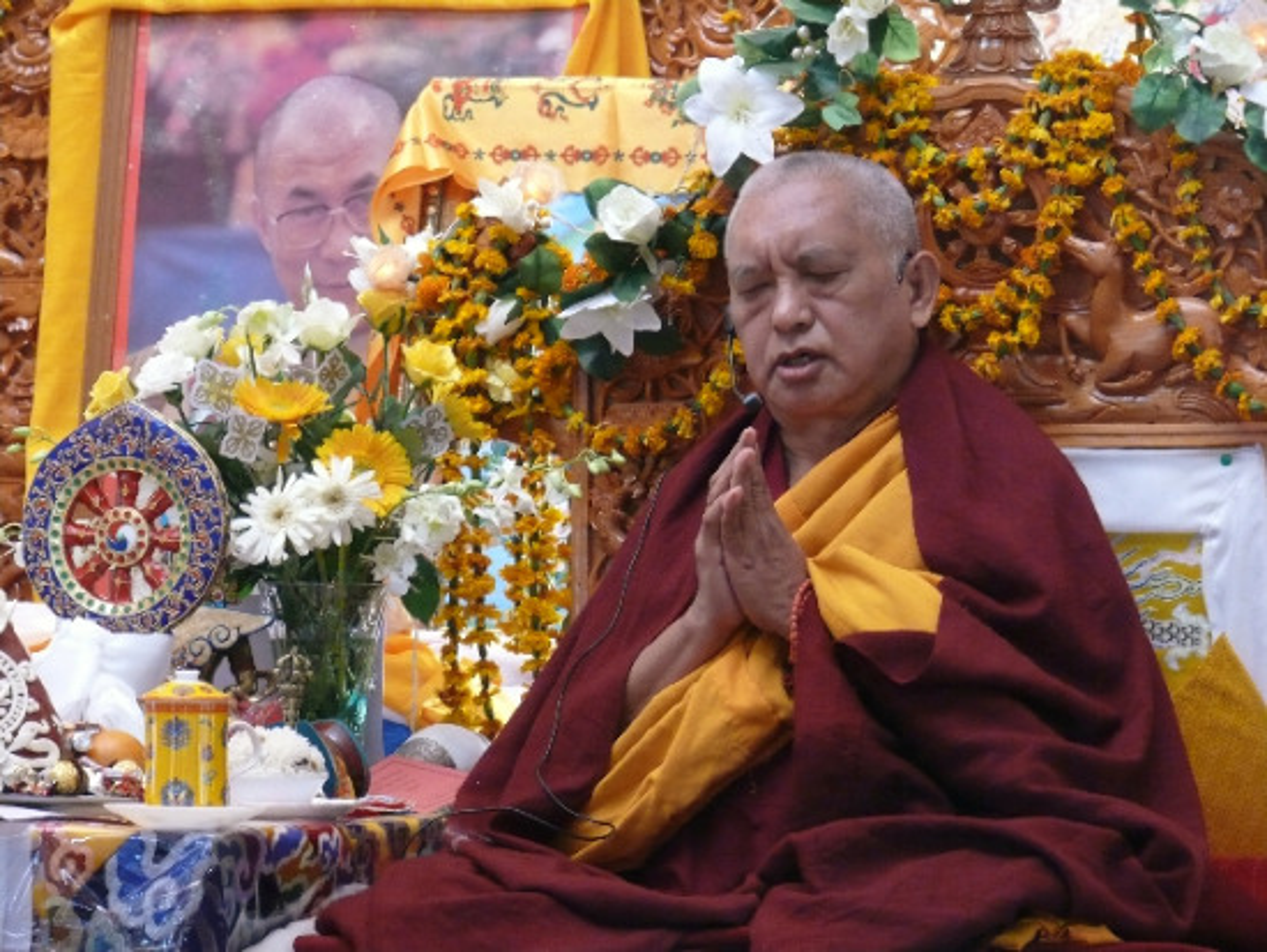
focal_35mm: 170
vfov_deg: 8.7
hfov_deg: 11.6
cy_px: 476
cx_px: 634
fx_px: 6225
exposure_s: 1/20
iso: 400
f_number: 3.6
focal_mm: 36
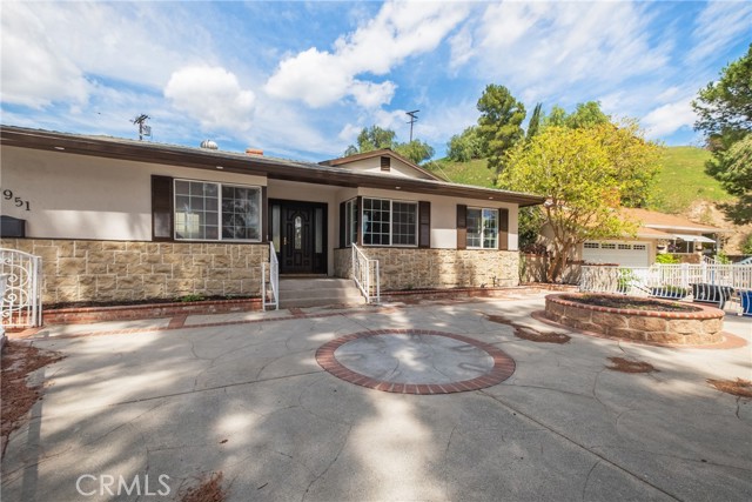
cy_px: 251
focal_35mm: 15
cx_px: 376
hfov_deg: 100.4
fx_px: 313
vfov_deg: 77.4
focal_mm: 10
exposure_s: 1/250
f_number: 9
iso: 200
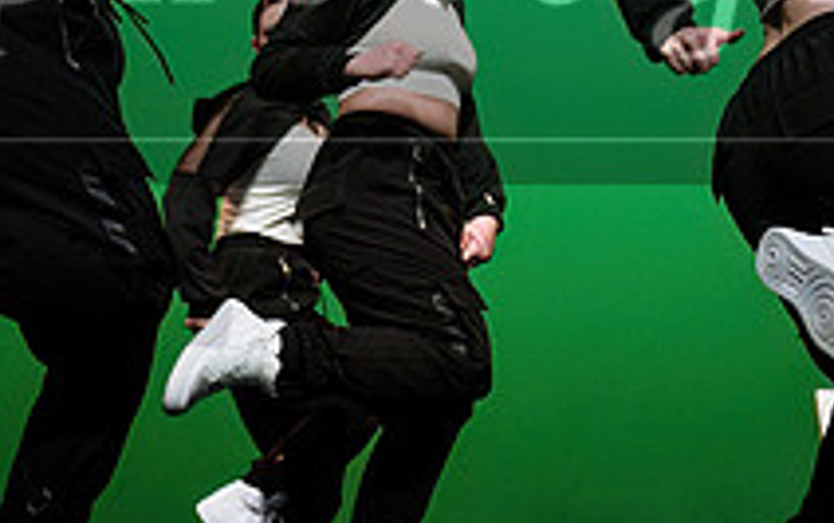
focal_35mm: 124
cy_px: 112
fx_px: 2821
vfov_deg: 10.6
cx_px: 863
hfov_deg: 16.4
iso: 1600
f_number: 2.8
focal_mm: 38
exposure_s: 1/270
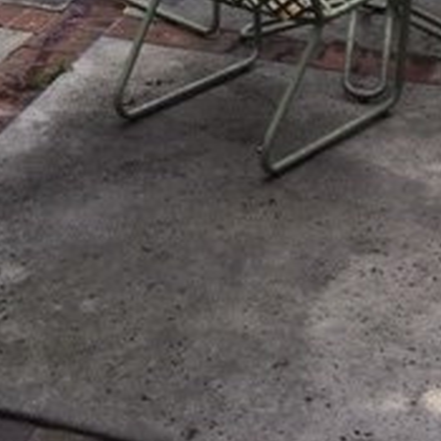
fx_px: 1355
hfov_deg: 18.4
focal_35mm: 94
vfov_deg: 17.3
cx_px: 103
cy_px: -144
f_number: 2.2
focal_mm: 4.15
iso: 25
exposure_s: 1/131
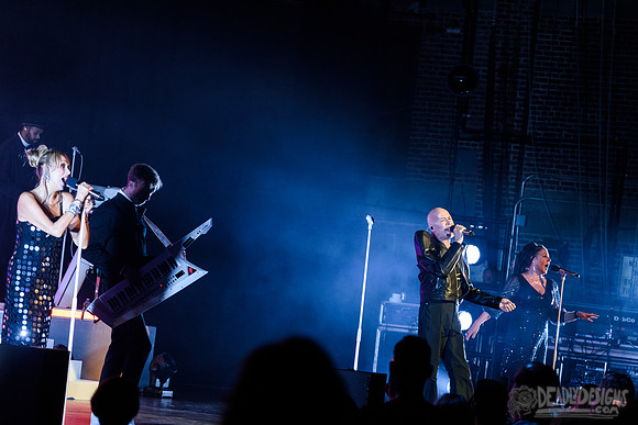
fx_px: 2659
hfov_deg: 13.7
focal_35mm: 150
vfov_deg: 9.2
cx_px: 319
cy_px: 212
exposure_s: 1/250
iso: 4000
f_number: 5
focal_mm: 150
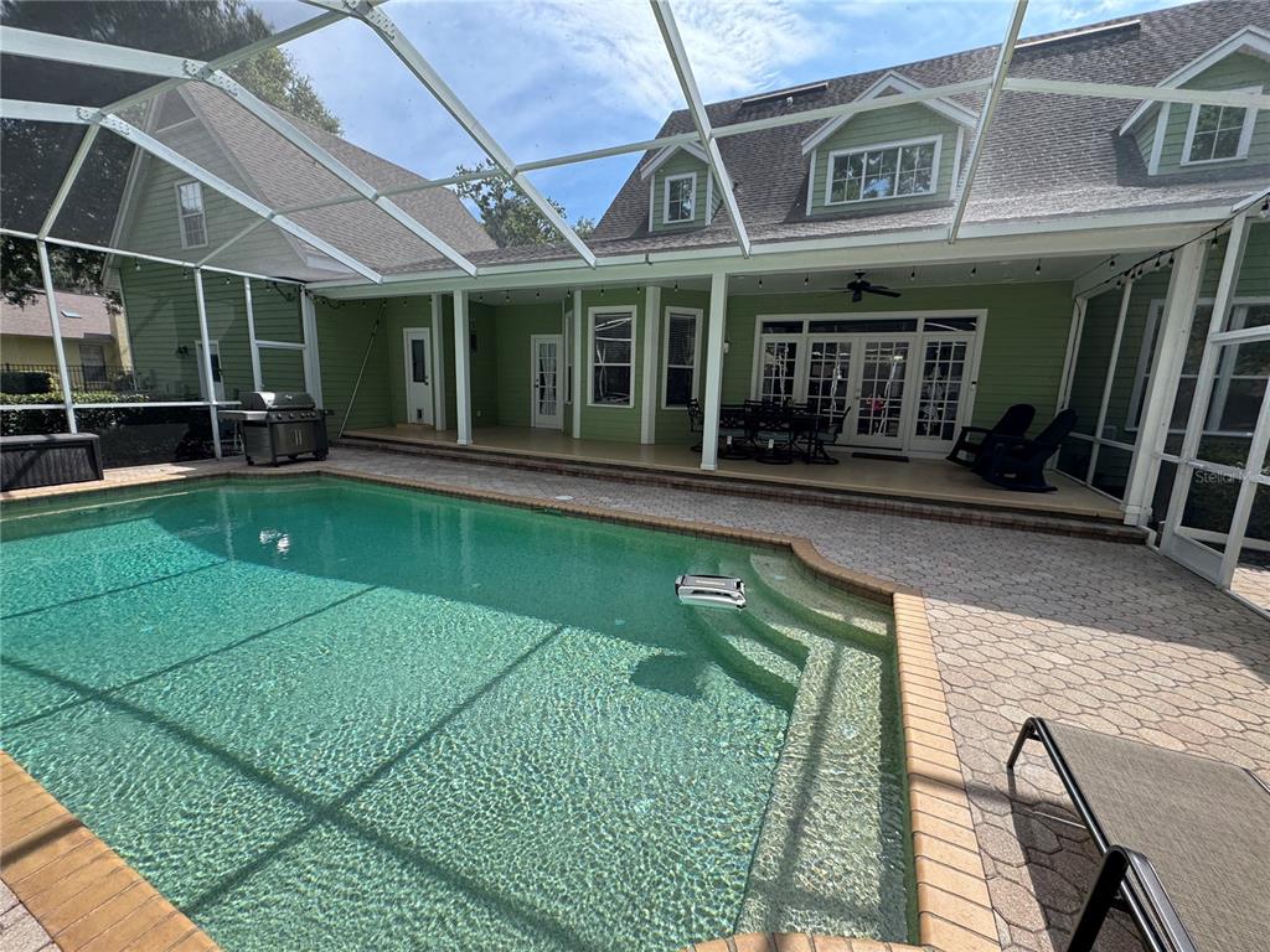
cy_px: 476
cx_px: 635
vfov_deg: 85.7
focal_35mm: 14
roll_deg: -2.4
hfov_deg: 102.1
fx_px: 514
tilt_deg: -11.0
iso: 50
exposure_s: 1/430
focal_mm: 2.22
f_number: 2.2
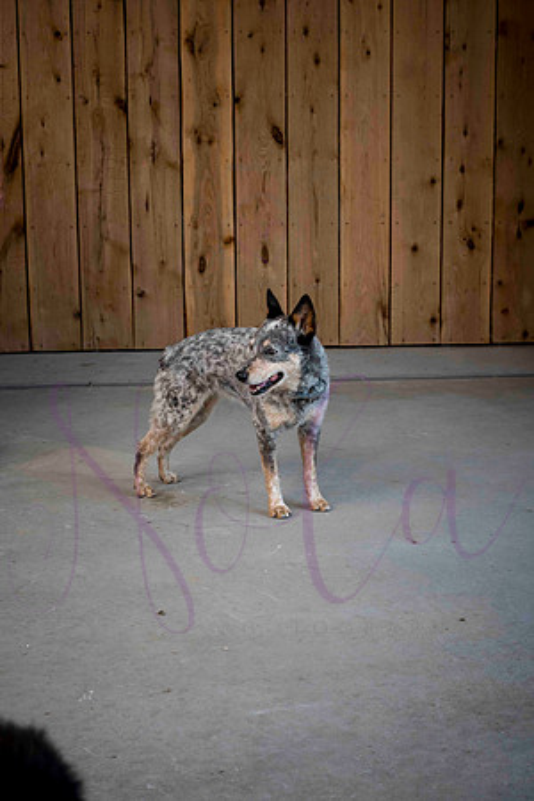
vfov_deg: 39.6
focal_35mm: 50
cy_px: 400
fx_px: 1112
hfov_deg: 27.0
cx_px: 267
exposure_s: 1/160
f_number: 9
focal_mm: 50
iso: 400
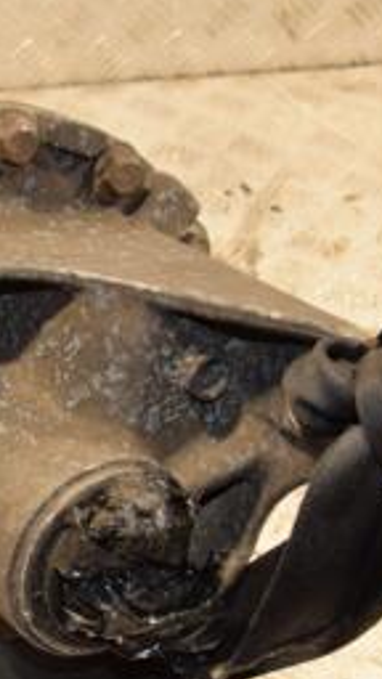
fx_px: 1459
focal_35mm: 81
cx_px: -228
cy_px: 379
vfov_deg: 26.2
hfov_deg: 13.8
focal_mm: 22
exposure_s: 1/160
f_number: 5
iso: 800
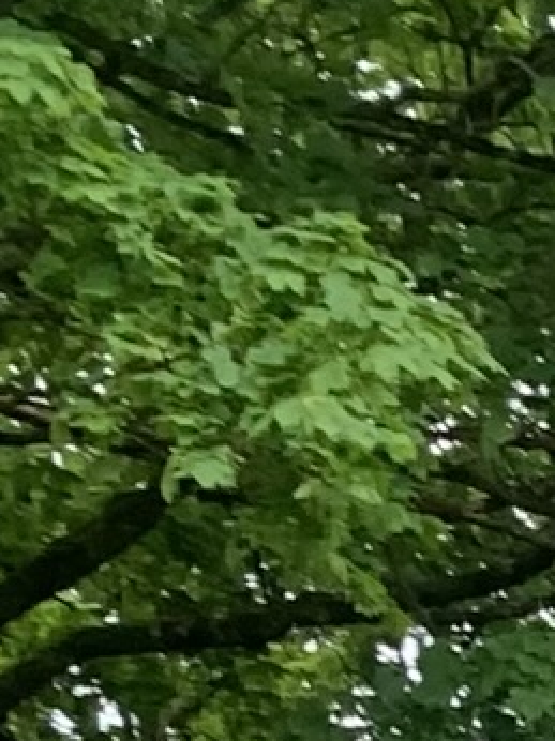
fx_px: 3296
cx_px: 1320
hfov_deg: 8.8
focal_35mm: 154
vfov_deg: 10.1
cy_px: 2109
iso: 25
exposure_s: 1/248
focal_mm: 4.25
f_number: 1.8
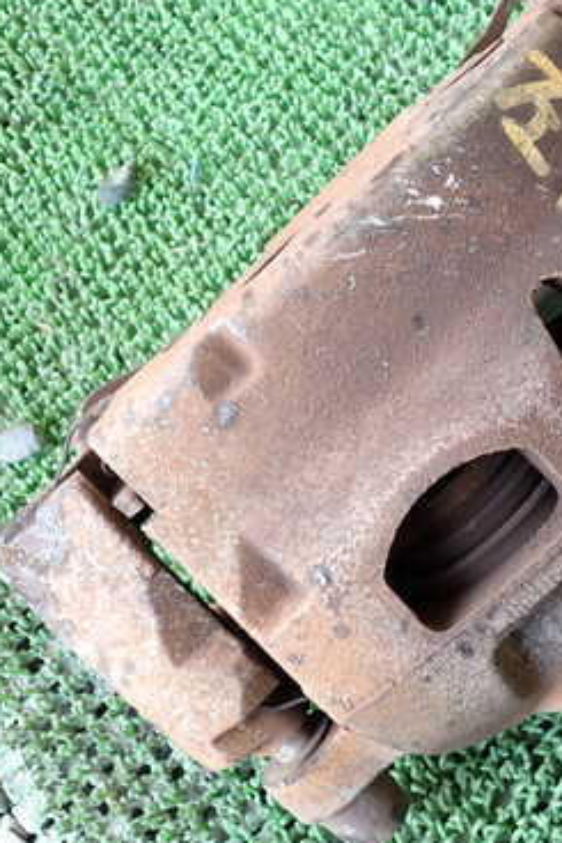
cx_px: 456
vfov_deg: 38.8
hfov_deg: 26.0
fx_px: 1193
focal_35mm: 51
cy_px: 365
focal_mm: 5.4
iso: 200
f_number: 2.3
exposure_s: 1/80
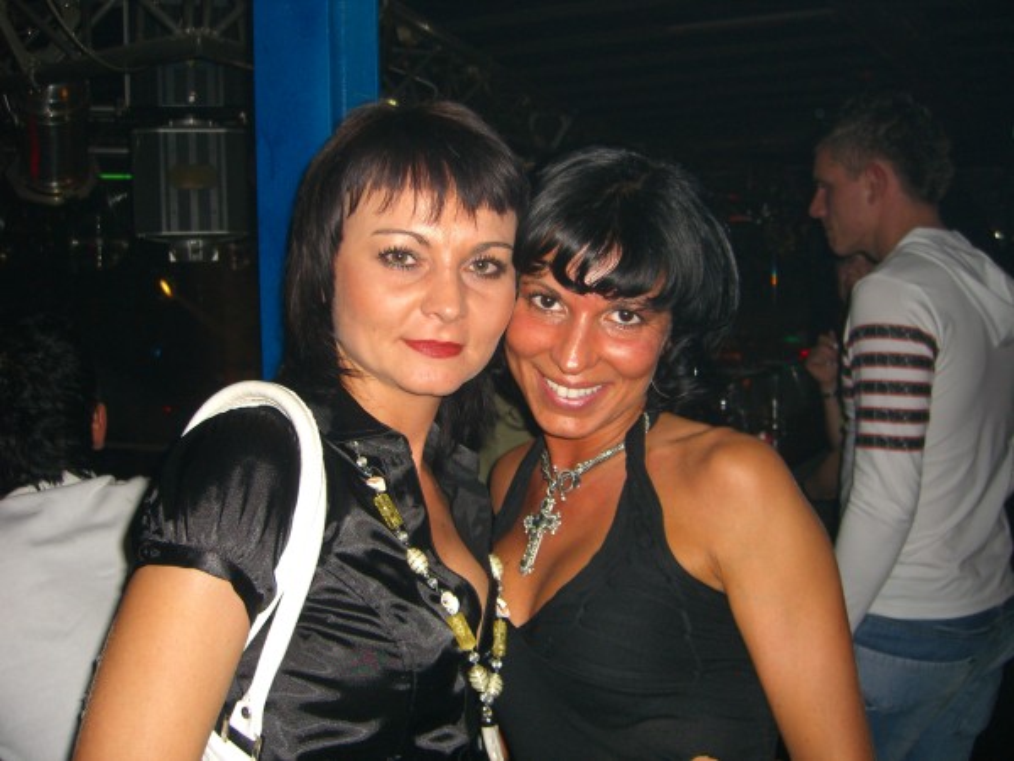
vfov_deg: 37.7
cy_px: 380
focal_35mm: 38
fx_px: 1113
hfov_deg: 49.0
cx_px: 507
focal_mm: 7.9
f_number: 2.8
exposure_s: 1/60
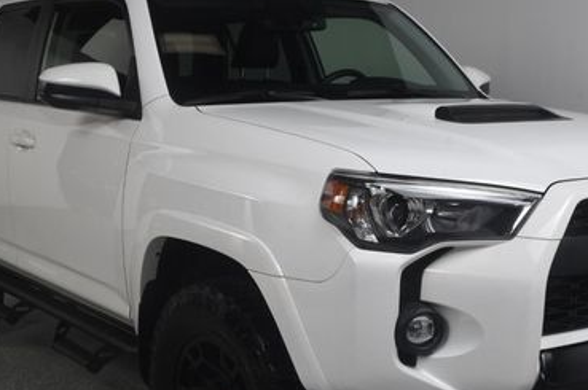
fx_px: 962
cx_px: 296
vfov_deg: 22.9
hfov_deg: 34.0
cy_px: 237
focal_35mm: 59
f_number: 13
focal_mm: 23
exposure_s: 1/160
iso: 100
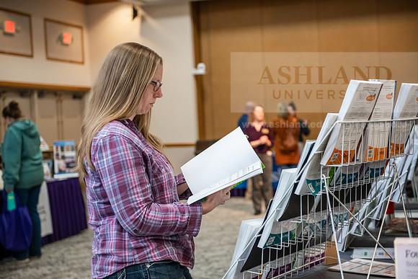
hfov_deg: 33.4
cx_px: 209
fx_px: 697
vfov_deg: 22.6
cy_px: 140
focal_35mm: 60
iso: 2500
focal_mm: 60
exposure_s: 1/160
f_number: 3.2
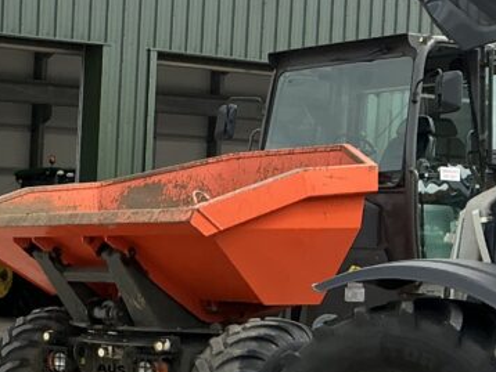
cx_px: -209
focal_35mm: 80
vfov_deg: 18.0
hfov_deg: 21.2
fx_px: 1147
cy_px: 371
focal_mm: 3
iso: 25
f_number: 1.8
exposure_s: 1/1250
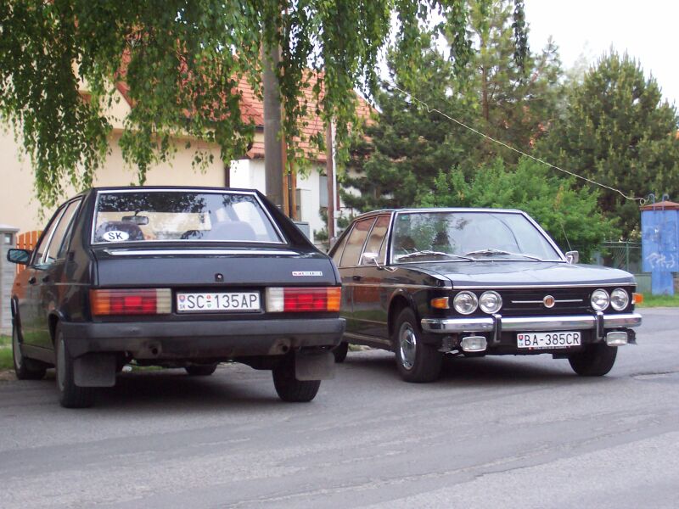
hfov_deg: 27.4
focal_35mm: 71
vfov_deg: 20.7
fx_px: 1393
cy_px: 254
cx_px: 340
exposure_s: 1/10
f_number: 4
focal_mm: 10.8
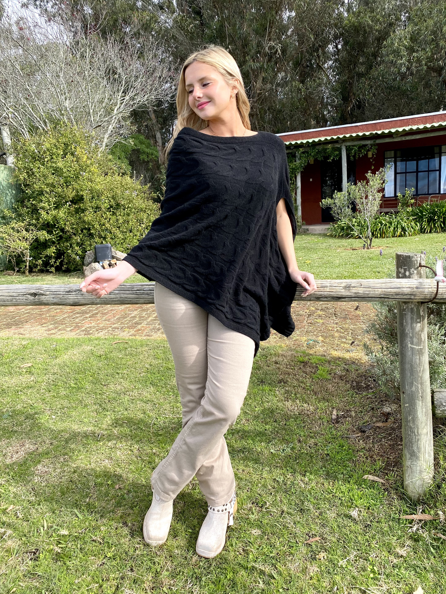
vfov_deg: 65.3
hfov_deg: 51.4
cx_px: 224
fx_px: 464
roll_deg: +1.3
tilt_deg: -6.5
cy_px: 292
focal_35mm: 27
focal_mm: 4.25
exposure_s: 1/719
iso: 32
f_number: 1.8
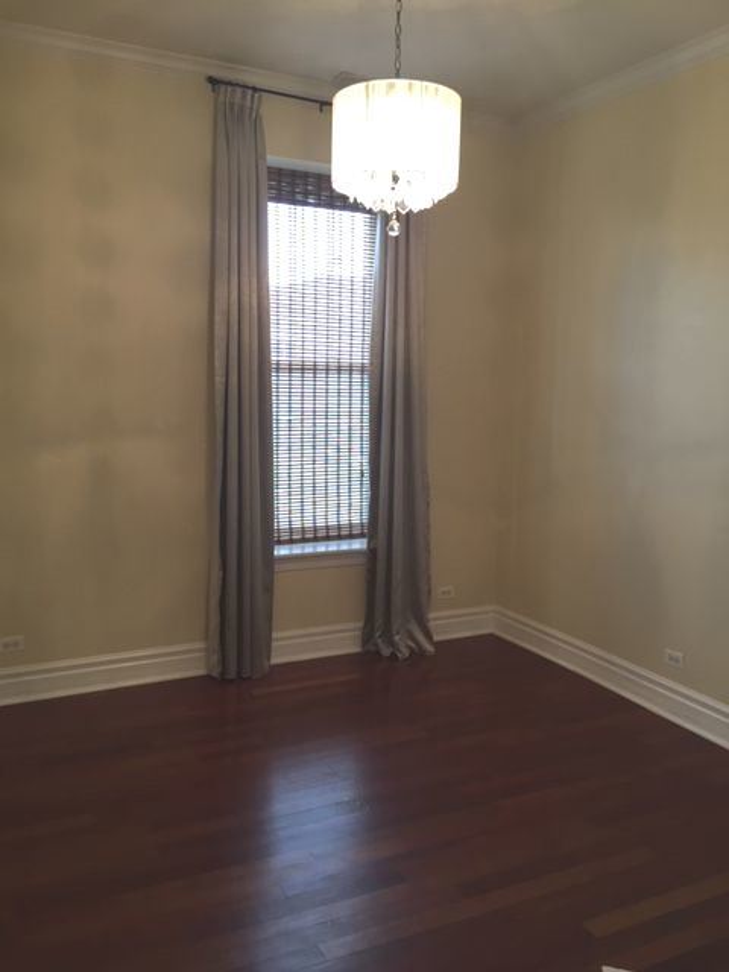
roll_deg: -1.0
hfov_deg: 48.2
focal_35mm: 29
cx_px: 364
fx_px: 814
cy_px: 486
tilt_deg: -6.6
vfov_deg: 61.7
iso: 64
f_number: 2.2
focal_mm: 4.15
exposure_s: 1/30
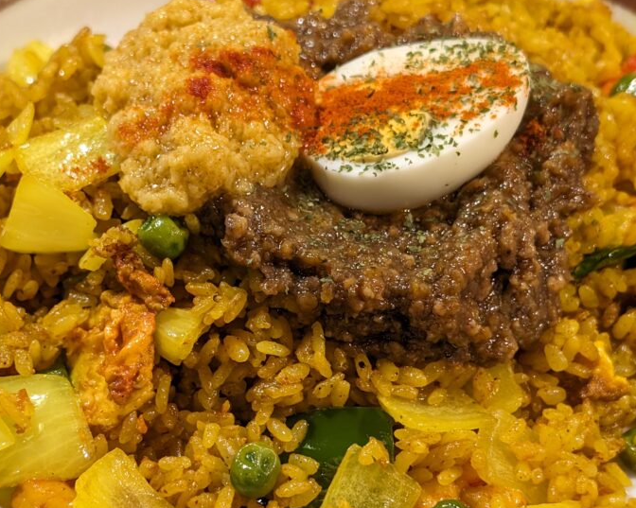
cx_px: 228
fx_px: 1373
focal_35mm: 73
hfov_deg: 26.0
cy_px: 322
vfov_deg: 20.9
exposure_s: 1/30.3
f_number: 1.68
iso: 104
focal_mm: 6.9
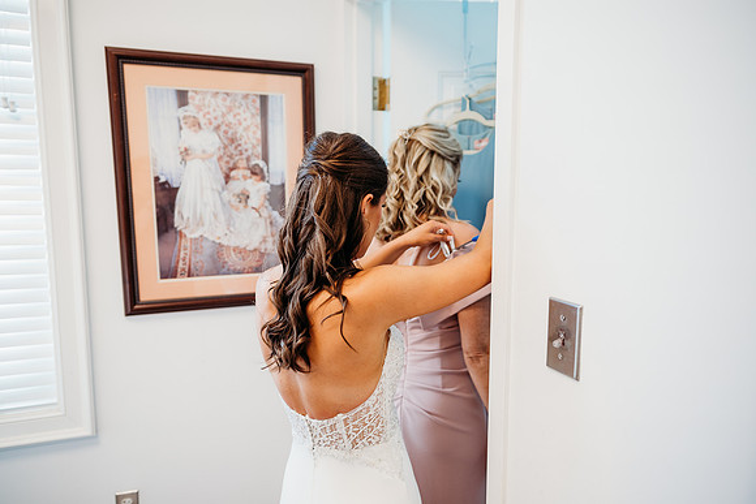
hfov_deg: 73.7
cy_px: 252
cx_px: 378
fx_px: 504
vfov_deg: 53.2
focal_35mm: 24
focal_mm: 24
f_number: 2.5
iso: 320
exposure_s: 1/160
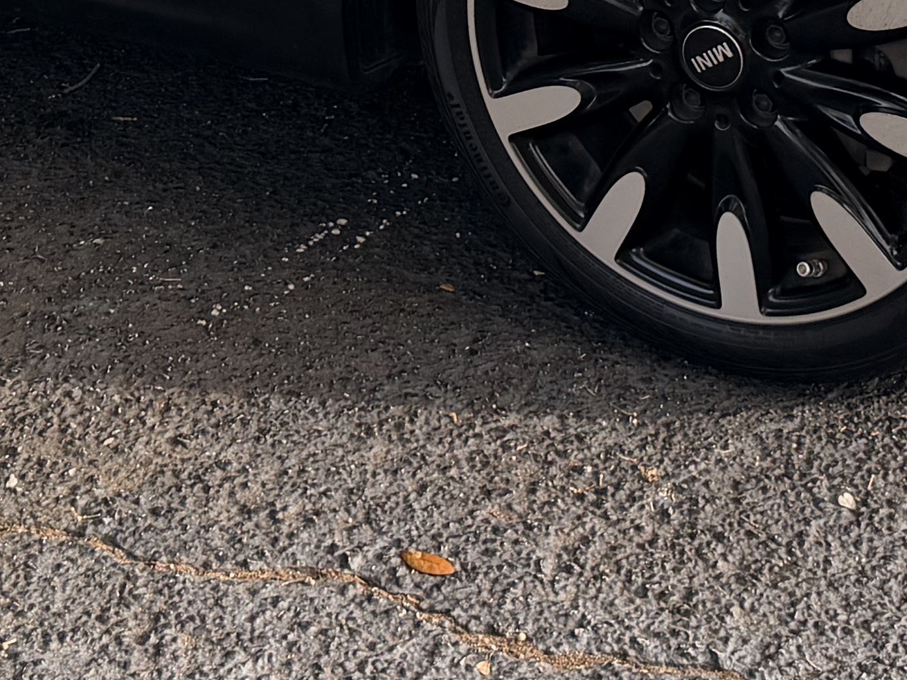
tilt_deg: -14.1
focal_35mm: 100
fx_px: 2620
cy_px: -431
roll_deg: +2.3
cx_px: 357
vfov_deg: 13.6
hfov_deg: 19.6
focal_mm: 6.76
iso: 100
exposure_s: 1/419
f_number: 1.78
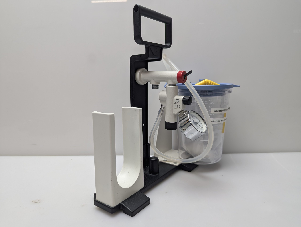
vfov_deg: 56.9
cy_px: 114
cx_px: 150
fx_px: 209
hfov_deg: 71.5
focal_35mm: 24
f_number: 1.85
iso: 93
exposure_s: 1/100
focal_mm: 6.81
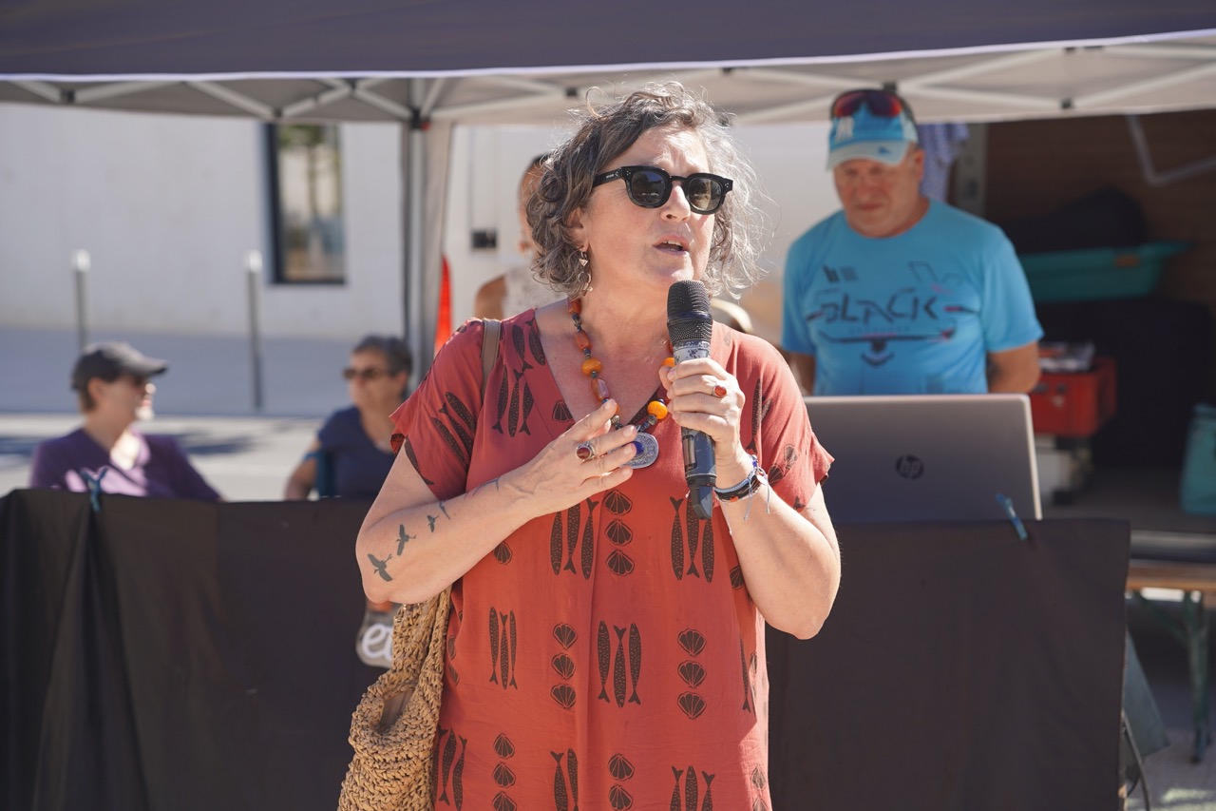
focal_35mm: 67
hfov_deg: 29.9
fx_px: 2276
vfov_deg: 20.2
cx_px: 608
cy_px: 406
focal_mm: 67.4
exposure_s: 1/320
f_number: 4.5
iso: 100
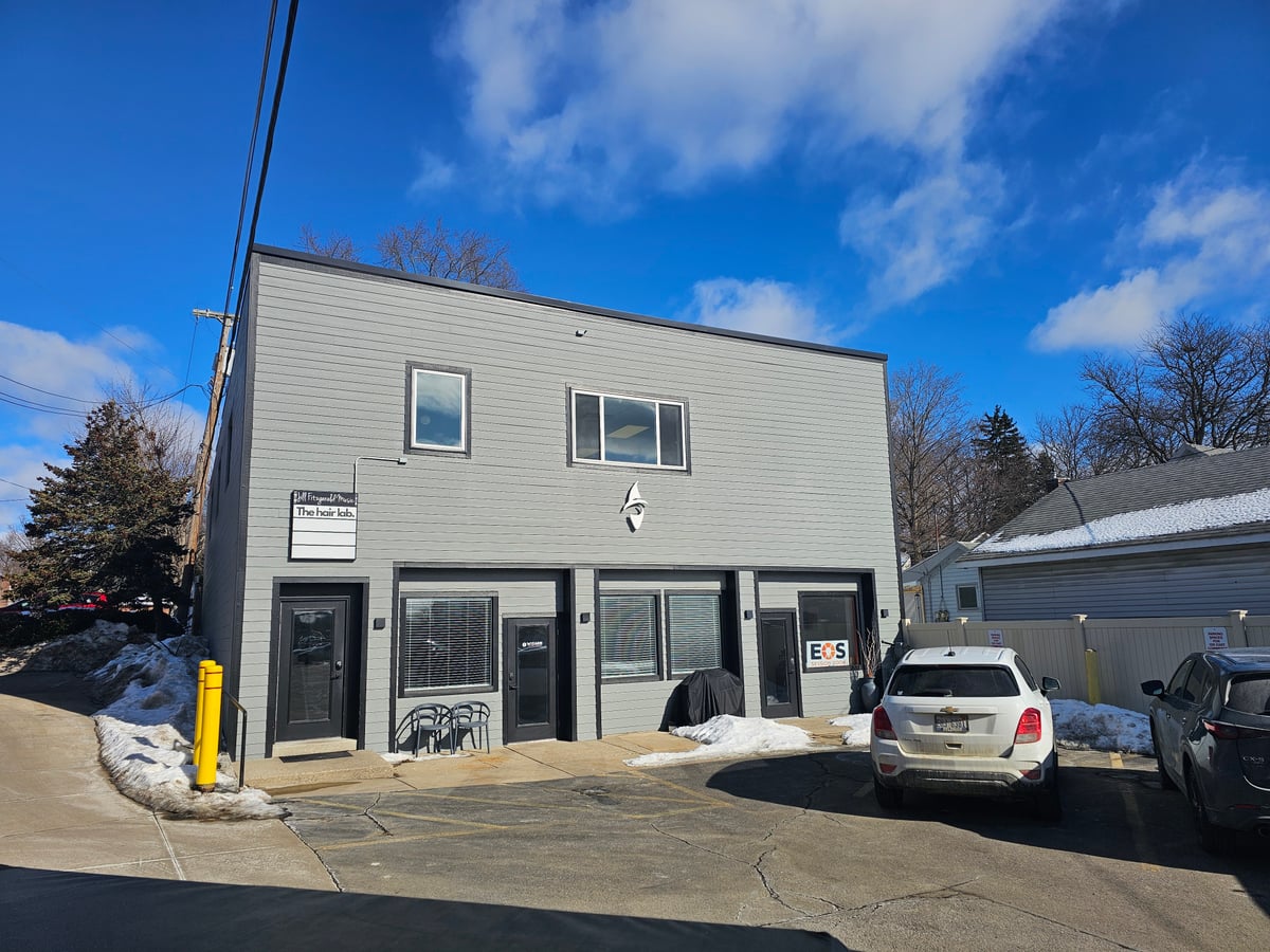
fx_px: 844
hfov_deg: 73.9
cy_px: 476
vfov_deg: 58.9
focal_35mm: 23
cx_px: 635
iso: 10
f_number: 1.7
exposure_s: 1/1437
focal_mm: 6.3
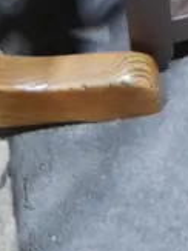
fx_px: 1276
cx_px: 344
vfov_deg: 8.9
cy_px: -528
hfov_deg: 8.1
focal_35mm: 176
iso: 800
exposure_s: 1/60
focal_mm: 14
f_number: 3.5
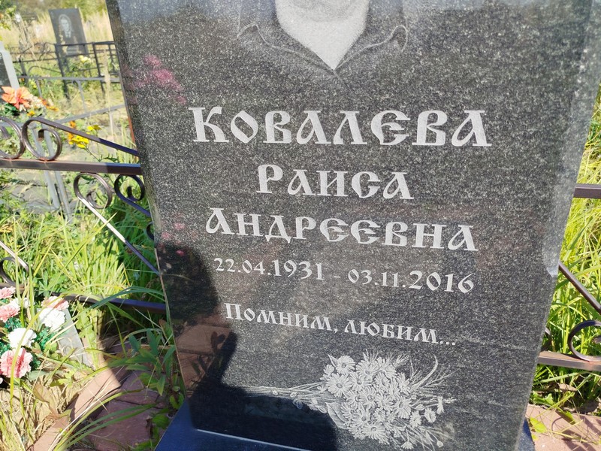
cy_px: 226
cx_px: 300
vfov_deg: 56.8
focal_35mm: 24
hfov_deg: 71.6
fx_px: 417
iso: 50
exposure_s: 1/572
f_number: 1.7
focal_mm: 5.31
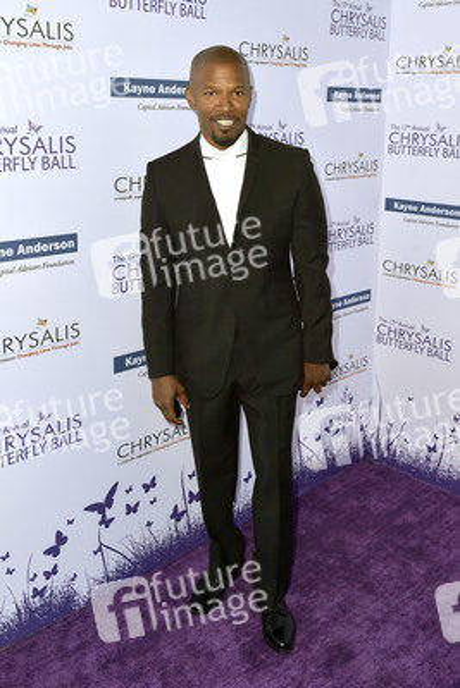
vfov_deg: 58.7
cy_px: 344
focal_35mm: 32
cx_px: 230
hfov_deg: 41.1
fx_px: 613
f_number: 6.3
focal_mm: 32
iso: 200
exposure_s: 1/250
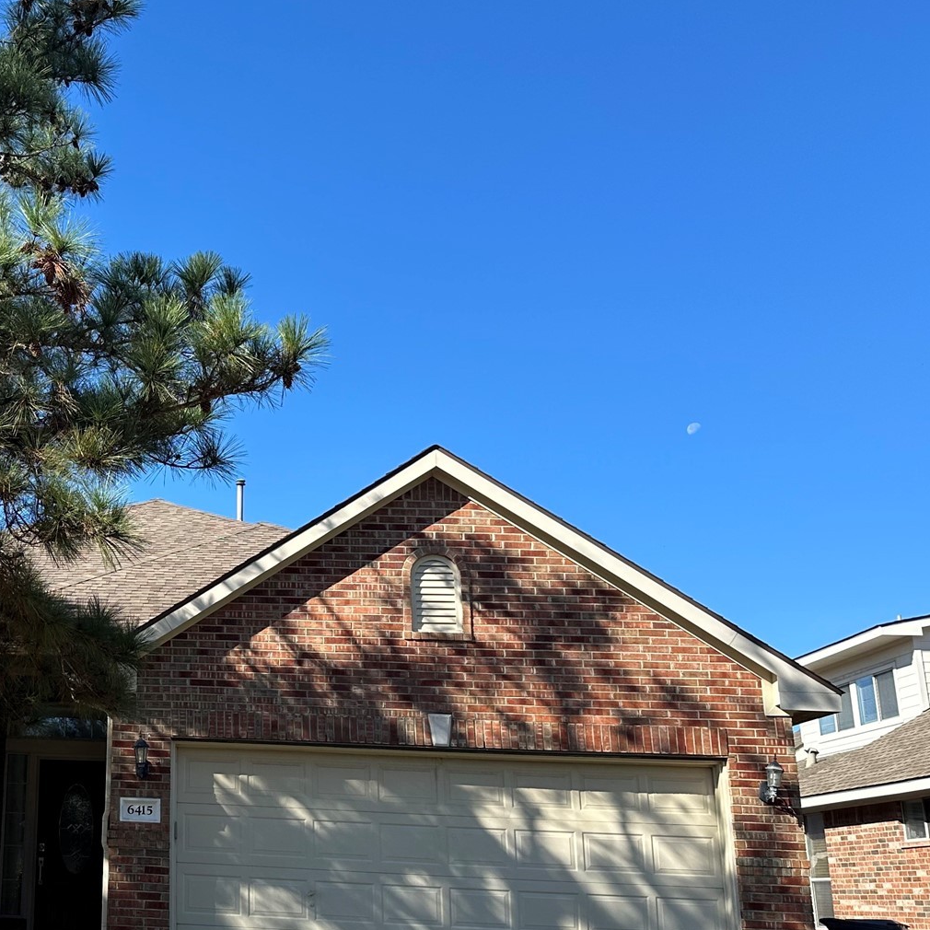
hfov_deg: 36.3
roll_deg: -2.9
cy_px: 484
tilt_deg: +16.1
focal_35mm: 43
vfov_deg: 39.2
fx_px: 1307
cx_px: 62
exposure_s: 1/2252
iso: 80
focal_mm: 6.86
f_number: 1.78
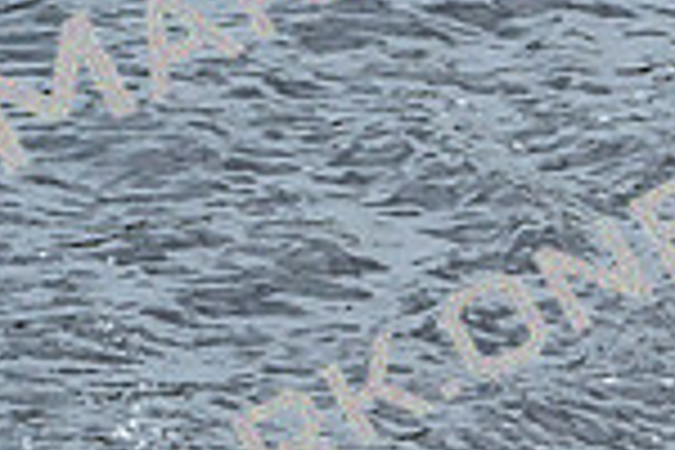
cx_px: 1210
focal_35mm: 1030
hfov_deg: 2.0
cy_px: 767
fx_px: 19311
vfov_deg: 1.3
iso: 1600
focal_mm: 266
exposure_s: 1/1250
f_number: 5.6
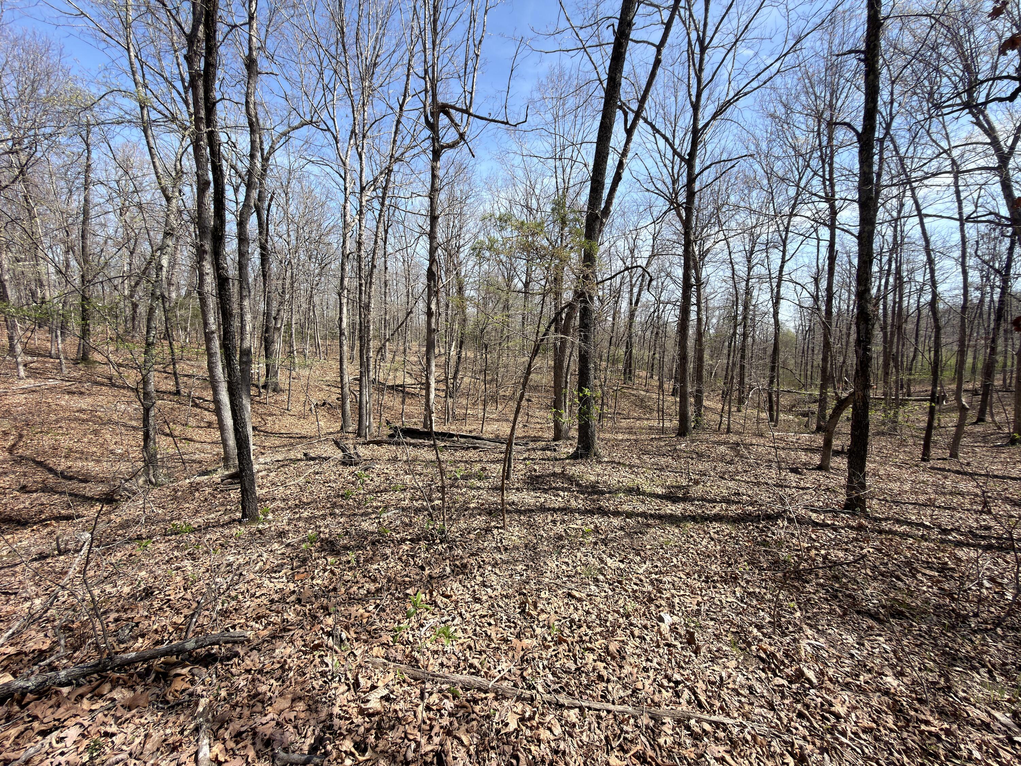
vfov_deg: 85.7
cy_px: 383
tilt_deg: -5.9
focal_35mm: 14
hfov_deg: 102.1
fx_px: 413
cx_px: 510
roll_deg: -0.5
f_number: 2.2
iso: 16
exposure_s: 1/374
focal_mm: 2.22
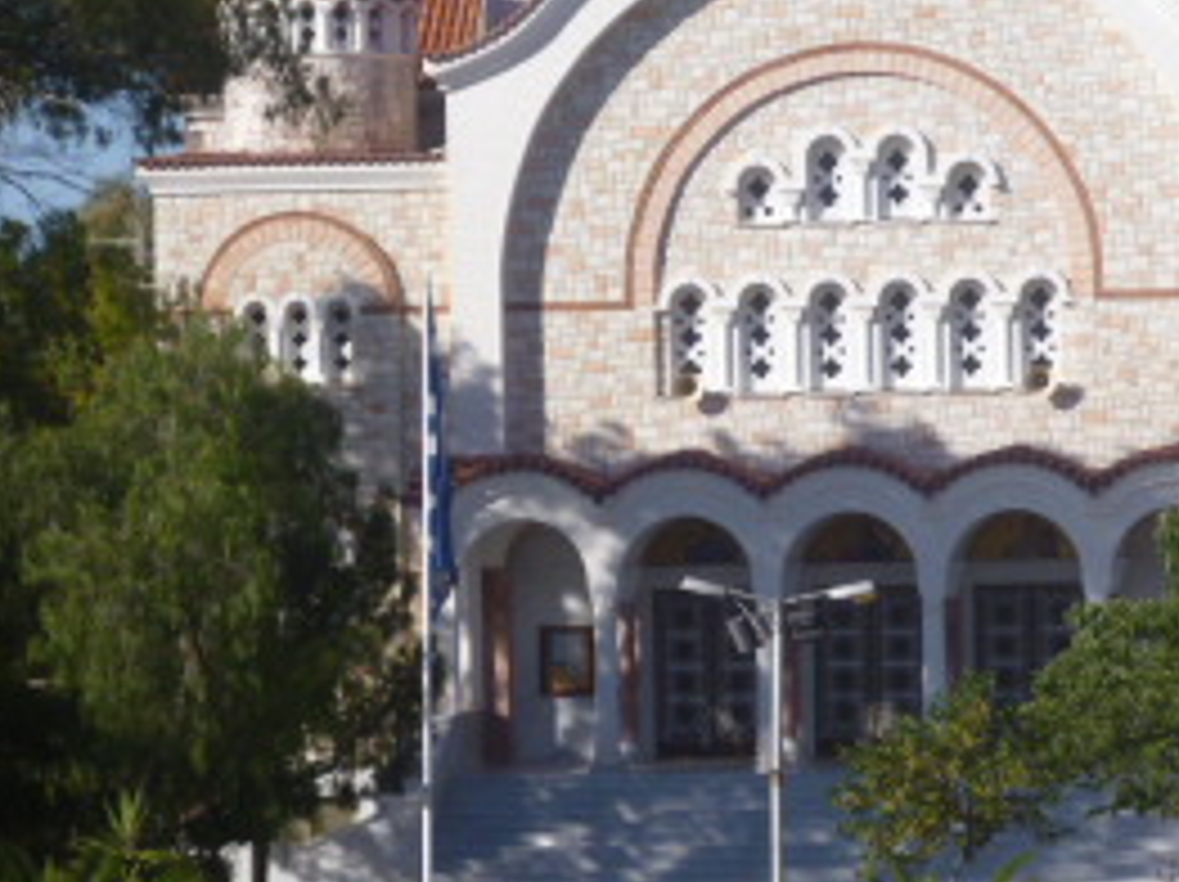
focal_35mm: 171
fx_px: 5819
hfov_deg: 11.5
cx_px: 904
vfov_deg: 8.7
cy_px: 342
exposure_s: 1/500
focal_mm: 12.5
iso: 100
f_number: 5
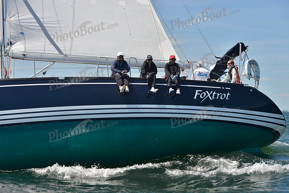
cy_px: 96
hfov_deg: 28.8
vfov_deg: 19.5
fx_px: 562
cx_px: 144
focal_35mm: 70
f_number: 7.1
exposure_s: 1/1250
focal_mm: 70
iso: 280
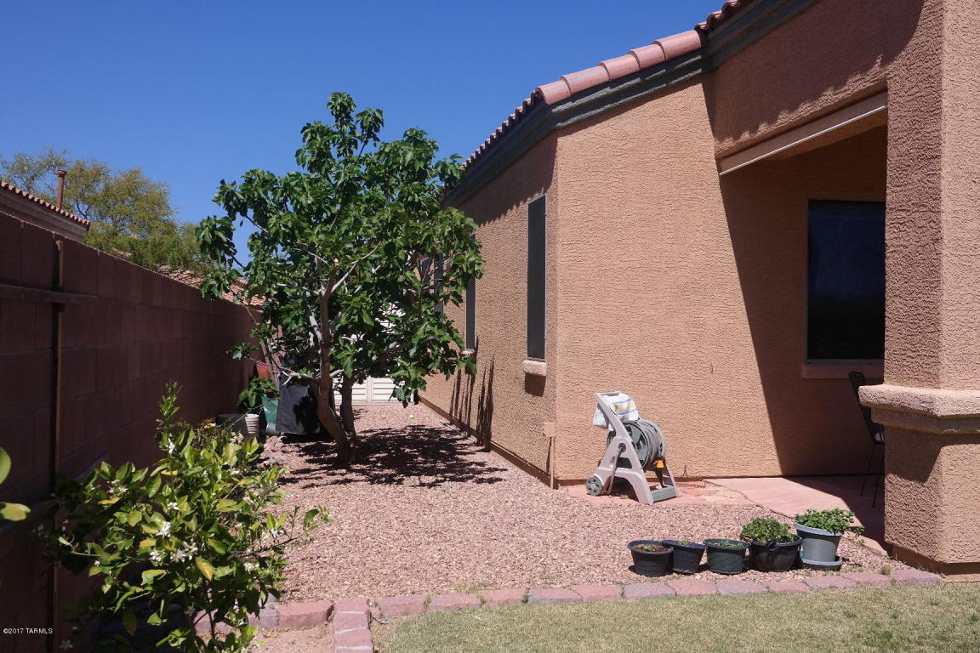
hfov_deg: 57.2
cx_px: 490
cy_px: 326
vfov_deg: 40.0
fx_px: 898
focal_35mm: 33
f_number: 7.1
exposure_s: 1/400
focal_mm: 22
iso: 100
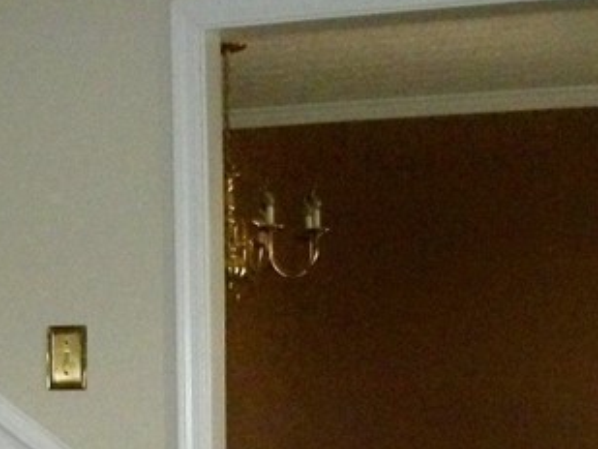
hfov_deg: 17.7
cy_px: 732
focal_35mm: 106
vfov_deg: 13.0
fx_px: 1832
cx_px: -99
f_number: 2.9
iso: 400
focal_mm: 5.7
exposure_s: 1/125
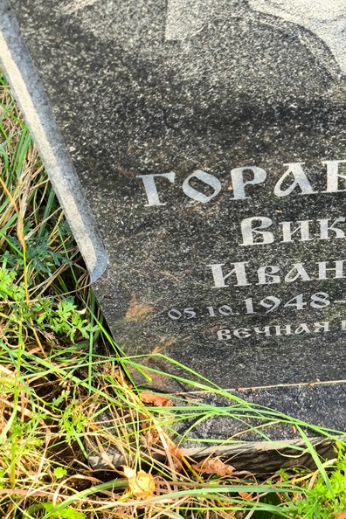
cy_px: 259
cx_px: 306
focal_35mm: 70
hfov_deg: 19.1
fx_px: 1009
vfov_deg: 28.8
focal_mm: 4.71
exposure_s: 1/147
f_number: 1.7
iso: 50
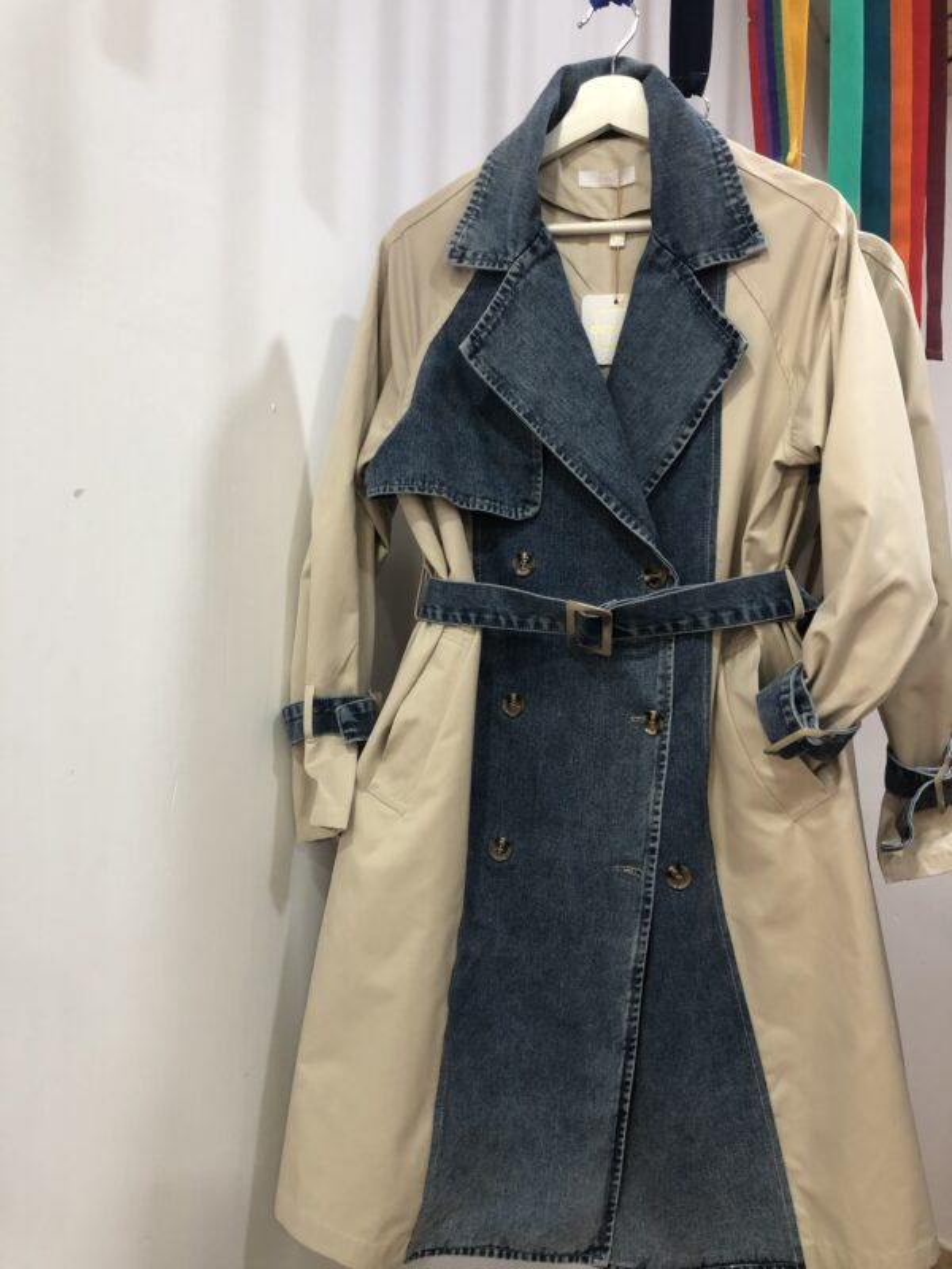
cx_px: 476
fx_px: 1027
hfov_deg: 49.7
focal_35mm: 28
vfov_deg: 63.4
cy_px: 634
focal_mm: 3.99
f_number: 1.8
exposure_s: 1/17
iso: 40
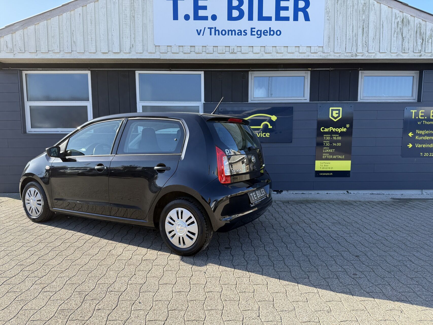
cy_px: 162
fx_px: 300
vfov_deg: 56.8
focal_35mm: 24
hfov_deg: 71.6
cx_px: 216
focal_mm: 6.76
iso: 80
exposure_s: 1/1122
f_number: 1.78
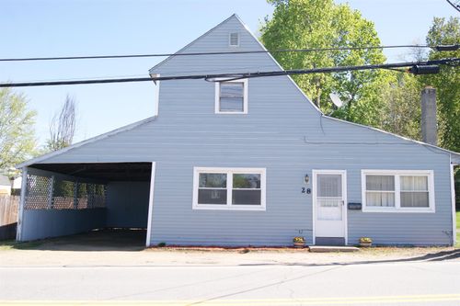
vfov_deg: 39.9
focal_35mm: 33
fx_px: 422
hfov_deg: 57.2
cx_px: 230
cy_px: 153
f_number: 9
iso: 100
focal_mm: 22
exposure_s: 1/160
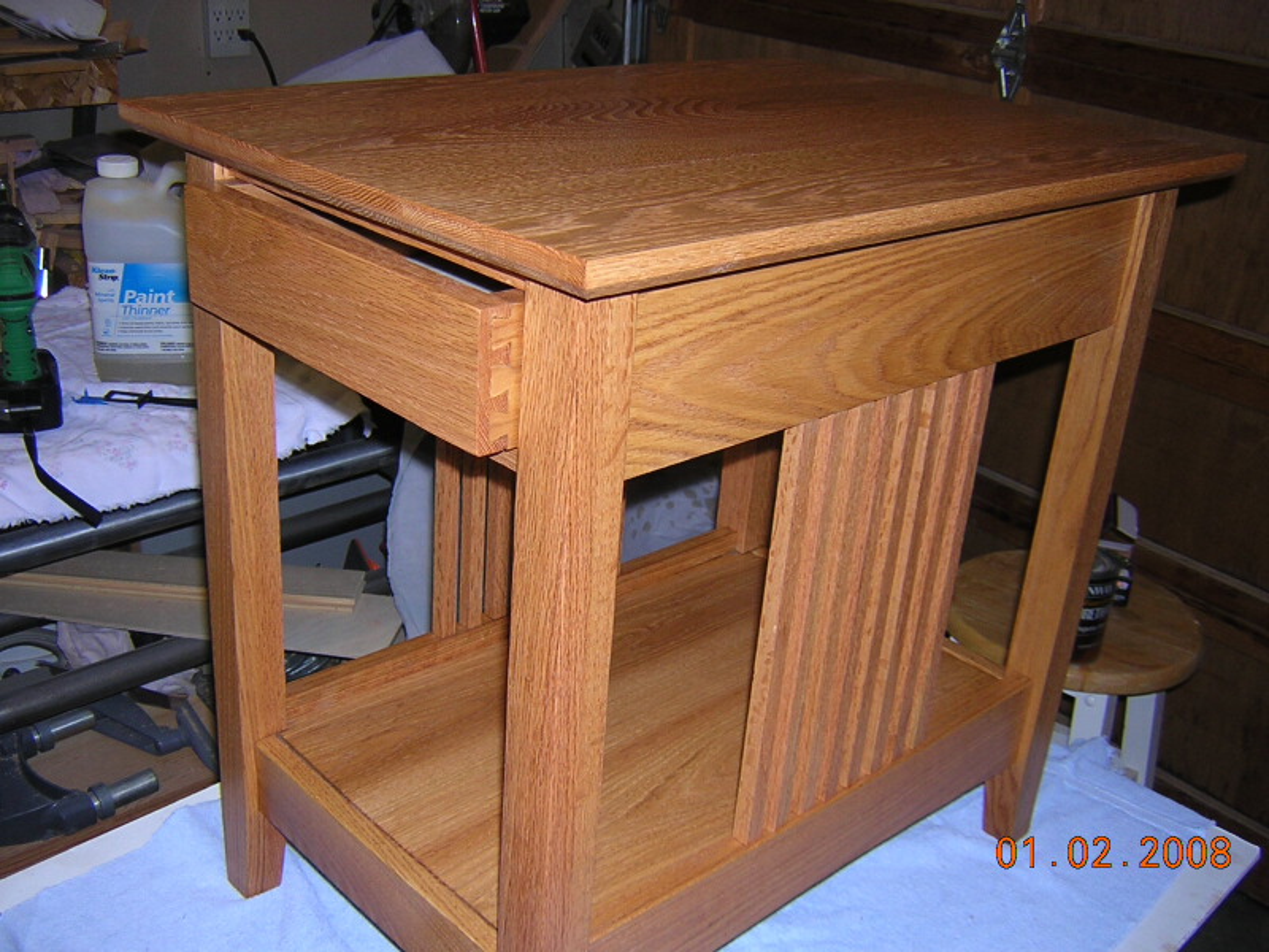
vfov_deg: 39.7
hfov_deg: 51.4
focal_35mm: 36
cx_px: 634
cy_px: 476
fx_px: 1320
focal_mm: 4.7
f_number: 2.6
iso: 100
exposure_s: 1/60.1
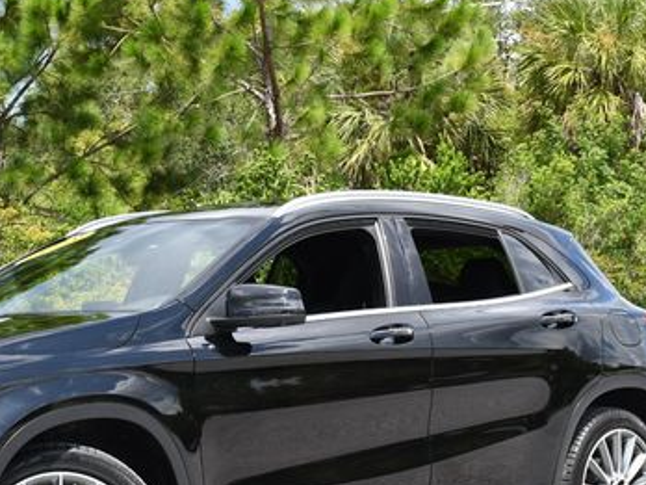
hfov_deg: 19.7
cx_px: 147
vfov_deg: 14.9
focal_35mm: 99
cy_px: 372
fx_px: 1848
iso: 160
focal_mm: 28
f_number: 8
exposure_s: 1/250
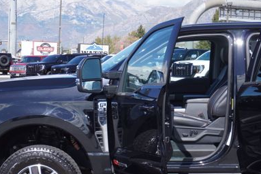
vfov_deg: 14.0
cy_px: 122
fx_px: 710
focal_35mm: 98
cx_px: 160
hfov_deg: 20.8
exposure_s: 1/160
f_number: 9
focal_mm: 39
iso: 100
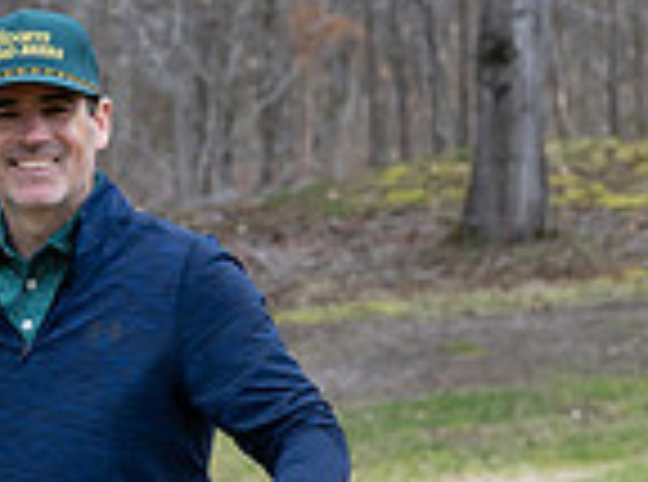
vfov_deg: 4.3
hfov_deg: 5.8
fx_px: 6325
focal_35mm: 339
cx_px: -351
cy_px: 588
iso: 500
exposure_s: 1/500
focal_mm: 70
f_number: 5
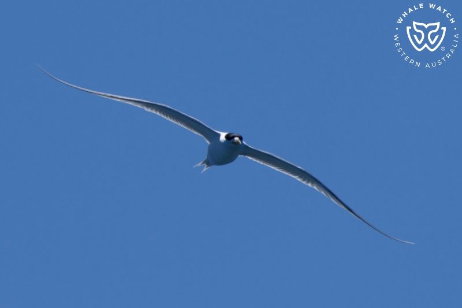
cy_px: 154
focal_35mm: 600
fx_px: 7698
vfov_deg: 2.3
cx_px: 231
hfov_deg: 3.4
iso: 500
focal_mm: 600
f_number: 8
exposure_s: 1/3200
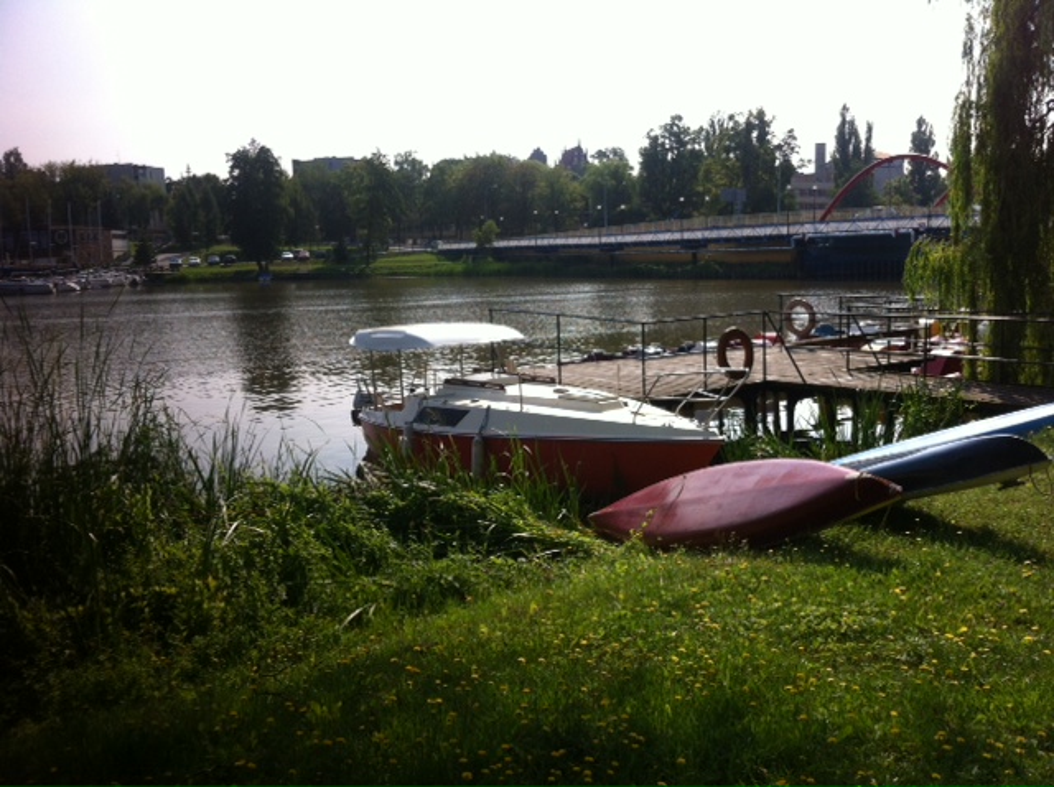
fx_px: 1064
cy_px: 394
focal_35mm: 35
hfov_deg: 52.7
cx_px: 527
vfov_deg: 40.6
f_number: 2.8
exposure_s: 1/1160
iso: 80
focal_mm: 3.85
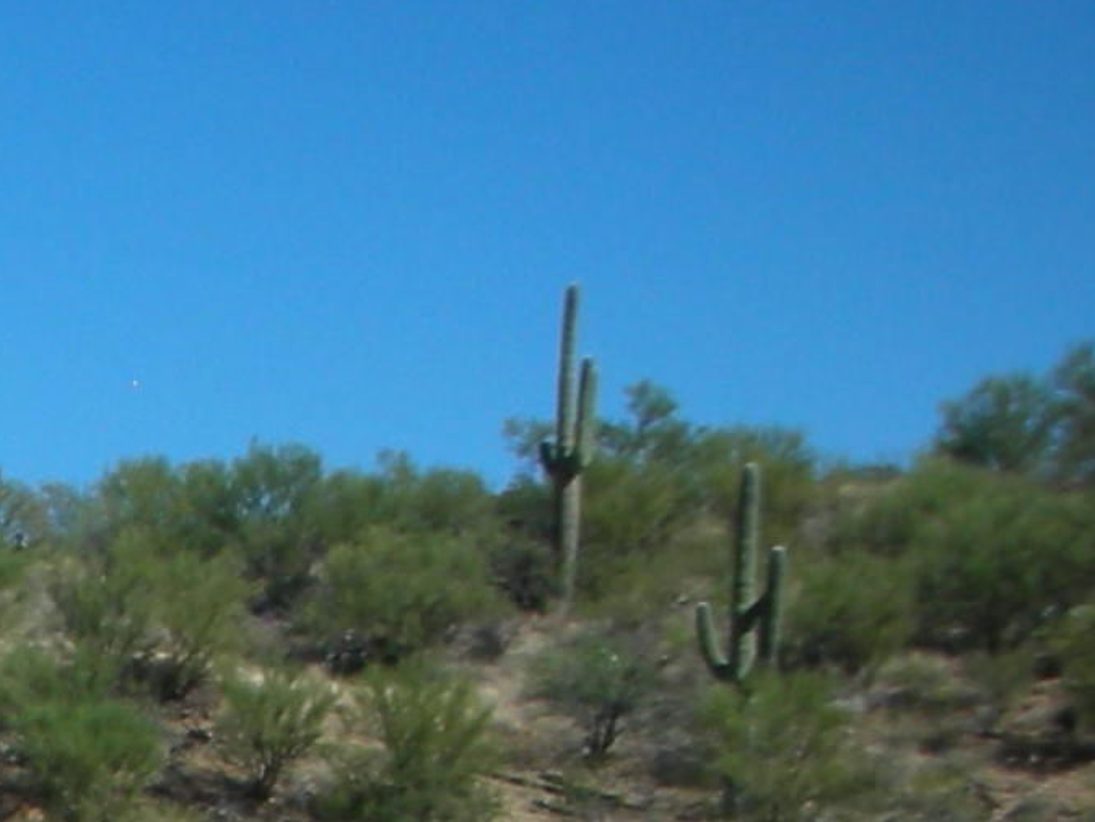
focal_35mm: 156
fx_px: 4936
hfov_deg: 11.7
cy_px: 1691
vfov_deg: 8.9
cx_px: -875
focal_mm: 5.8
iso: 50
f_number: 8.5
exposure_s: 1/130
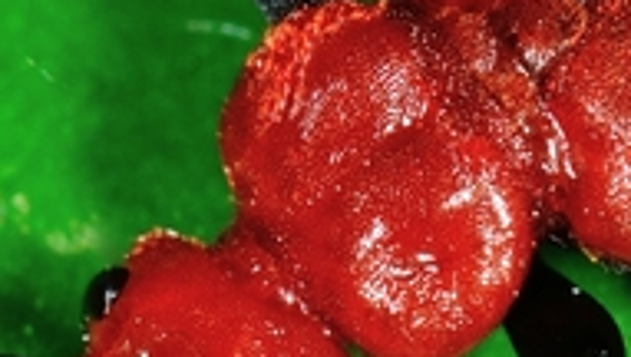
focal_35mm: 829
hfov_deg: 2.6
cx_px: 578
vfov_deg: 1.5
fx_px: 13882
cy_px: 278
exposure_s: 1/80
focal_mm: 105
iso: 200
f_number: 40
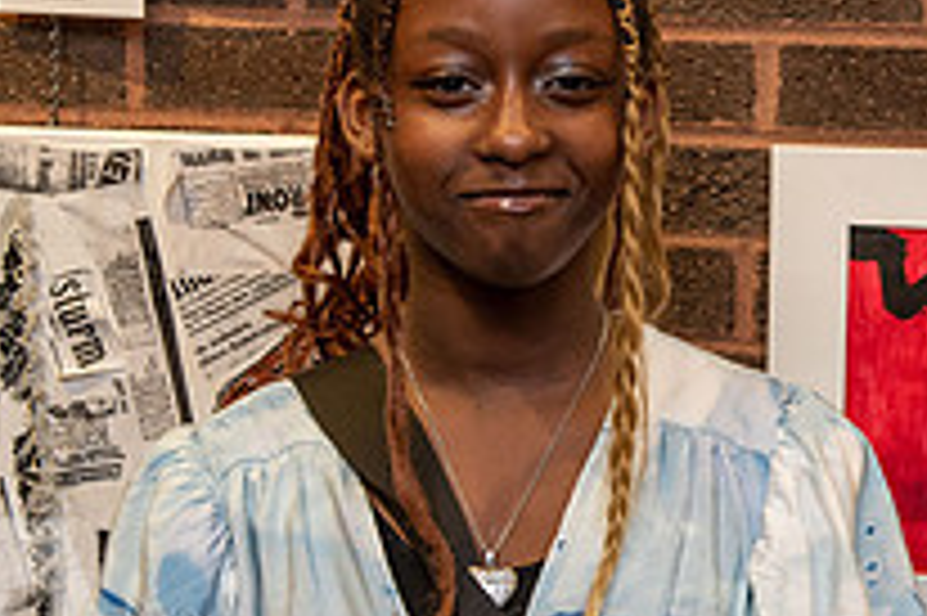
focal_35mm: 124
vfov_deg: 11.0
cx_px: 868
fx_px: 3190
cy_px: 164
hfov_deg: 16.3
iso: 1000
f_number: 5
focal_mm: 44
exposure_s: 1/100
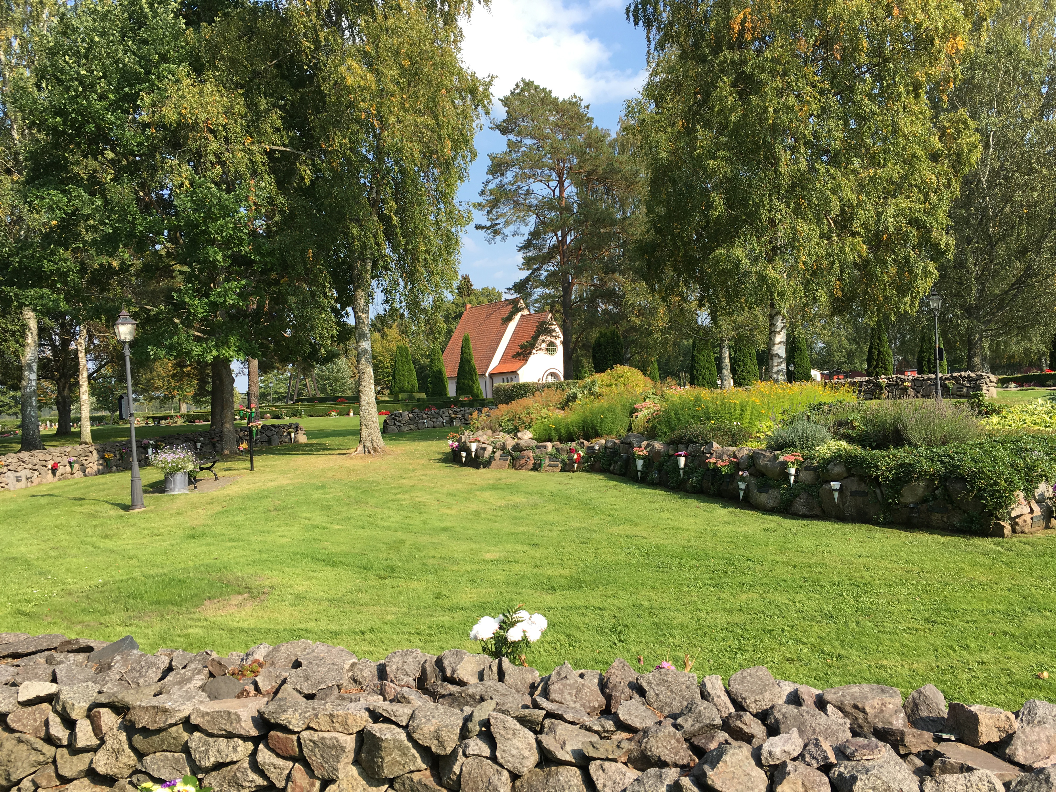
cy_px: 396
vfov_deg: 48.2
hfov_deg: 61.7
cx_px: 528
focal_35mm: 29
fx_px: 885
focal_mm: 4.15
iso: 25
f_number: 2.2
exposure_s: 1/651
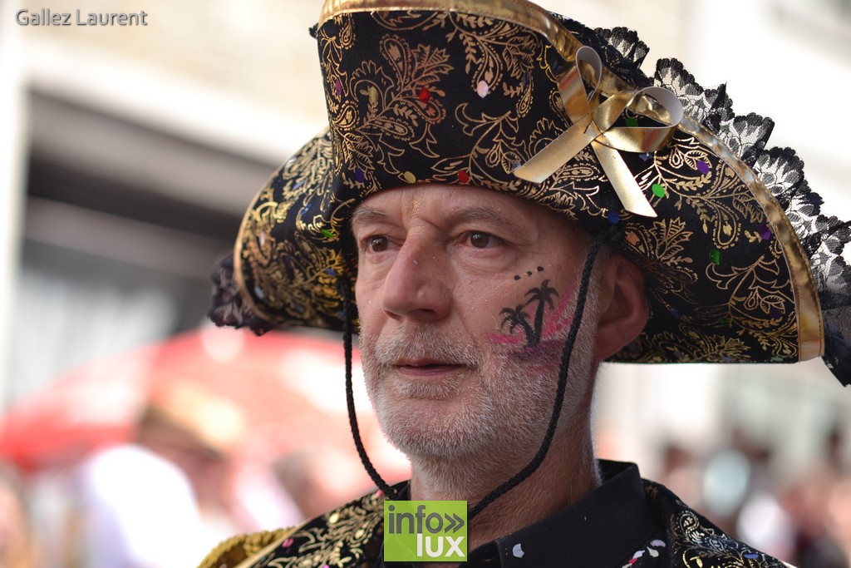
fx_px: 3014
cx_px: 426
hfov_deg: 16.1
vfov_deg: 10.8
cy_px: 284
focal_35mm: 128
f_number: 2.8
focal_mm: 85
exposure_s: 1/400
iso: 100
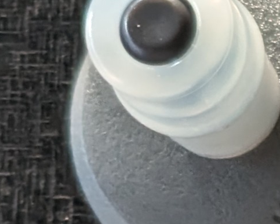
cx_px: 712
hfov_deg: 8.7
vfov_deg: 7.3
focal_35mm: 198
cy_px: 556
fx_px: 1642
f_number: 1.85
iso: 1164
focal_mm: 6.81
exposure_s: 1/23.8
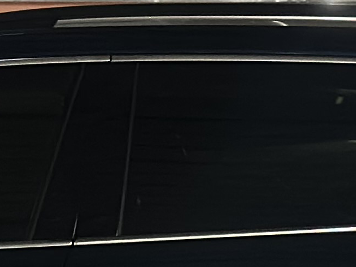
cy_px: 461
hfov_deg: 6.7
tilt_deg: -6.9
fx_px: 3054
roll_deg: -0.2
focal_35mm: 297
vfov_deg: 4.9
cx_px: 37
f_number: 1.78
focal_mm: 6.86
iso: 500
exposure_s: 1/33
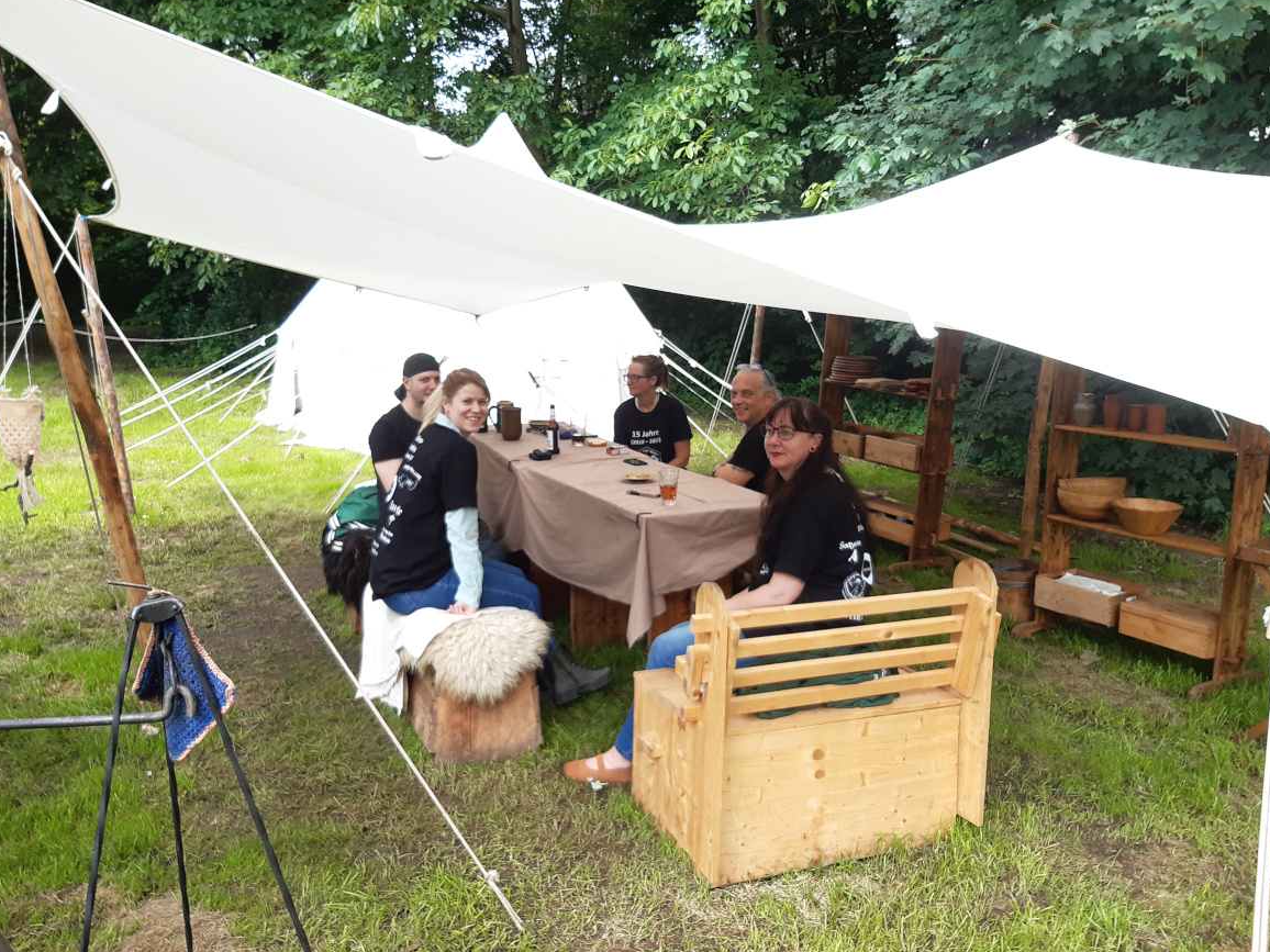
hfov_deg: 65.3
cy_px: 463
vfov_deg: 51.3
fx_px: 991
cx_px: 616
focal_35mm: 27
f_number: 1.7
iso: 40
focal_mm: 3.92
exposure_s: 1/217
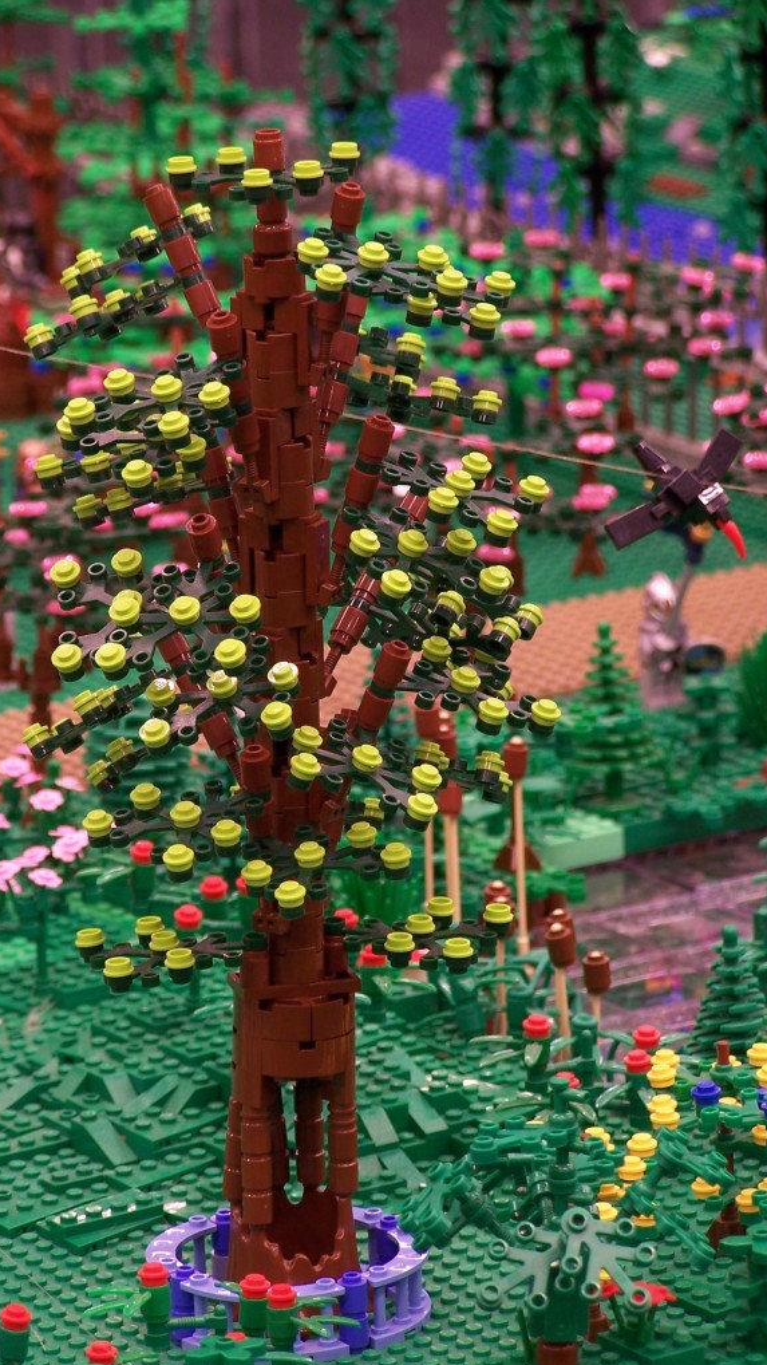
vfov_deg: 10.4
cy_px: 685
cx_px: 276
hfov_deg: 5.9
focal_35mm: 207
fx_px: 7486
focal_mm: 31.3
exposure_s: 1/2
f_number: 3.2
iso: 80
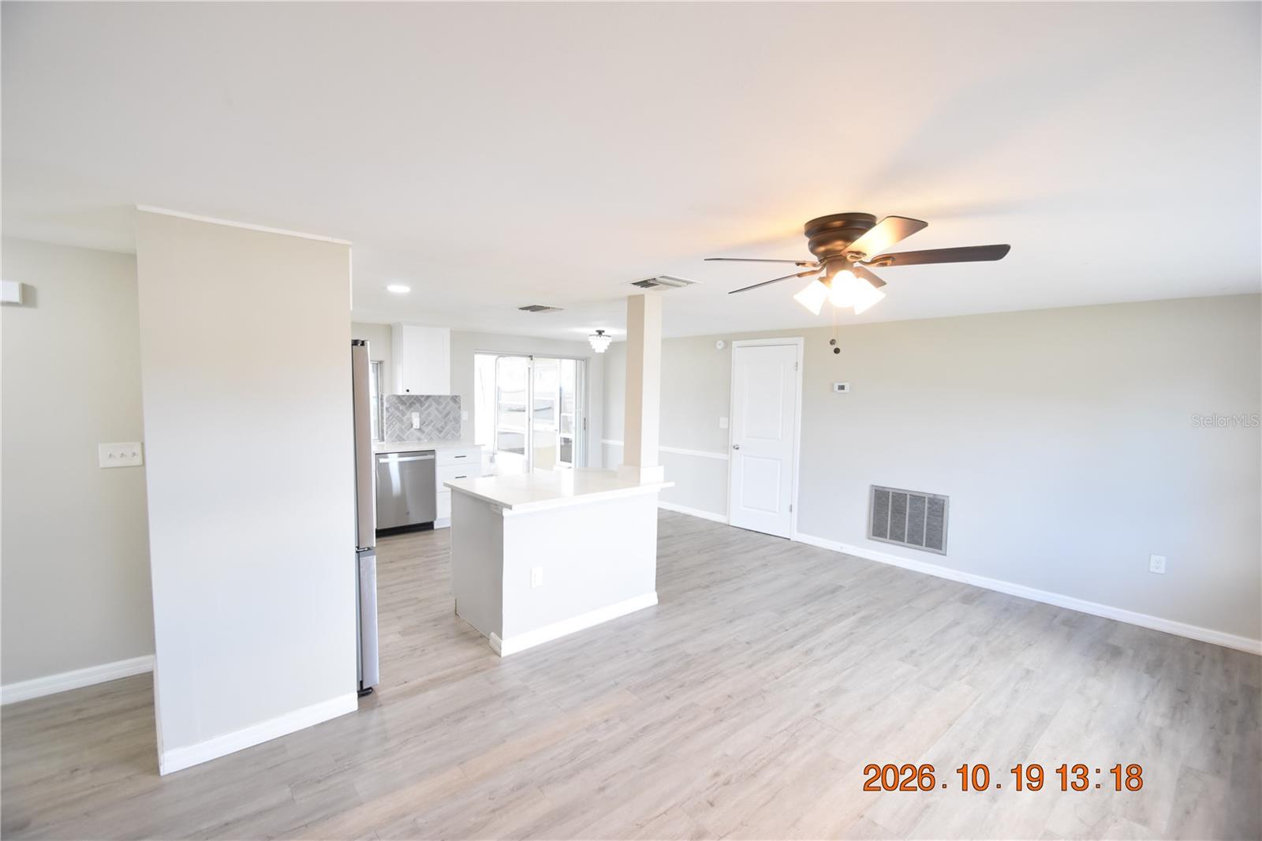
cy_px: 420
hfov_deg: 100.4
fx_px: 526
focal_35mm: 15
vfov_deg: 77.3
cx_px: 631
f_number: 3.5
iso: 800
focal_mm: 10
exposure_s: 1/60
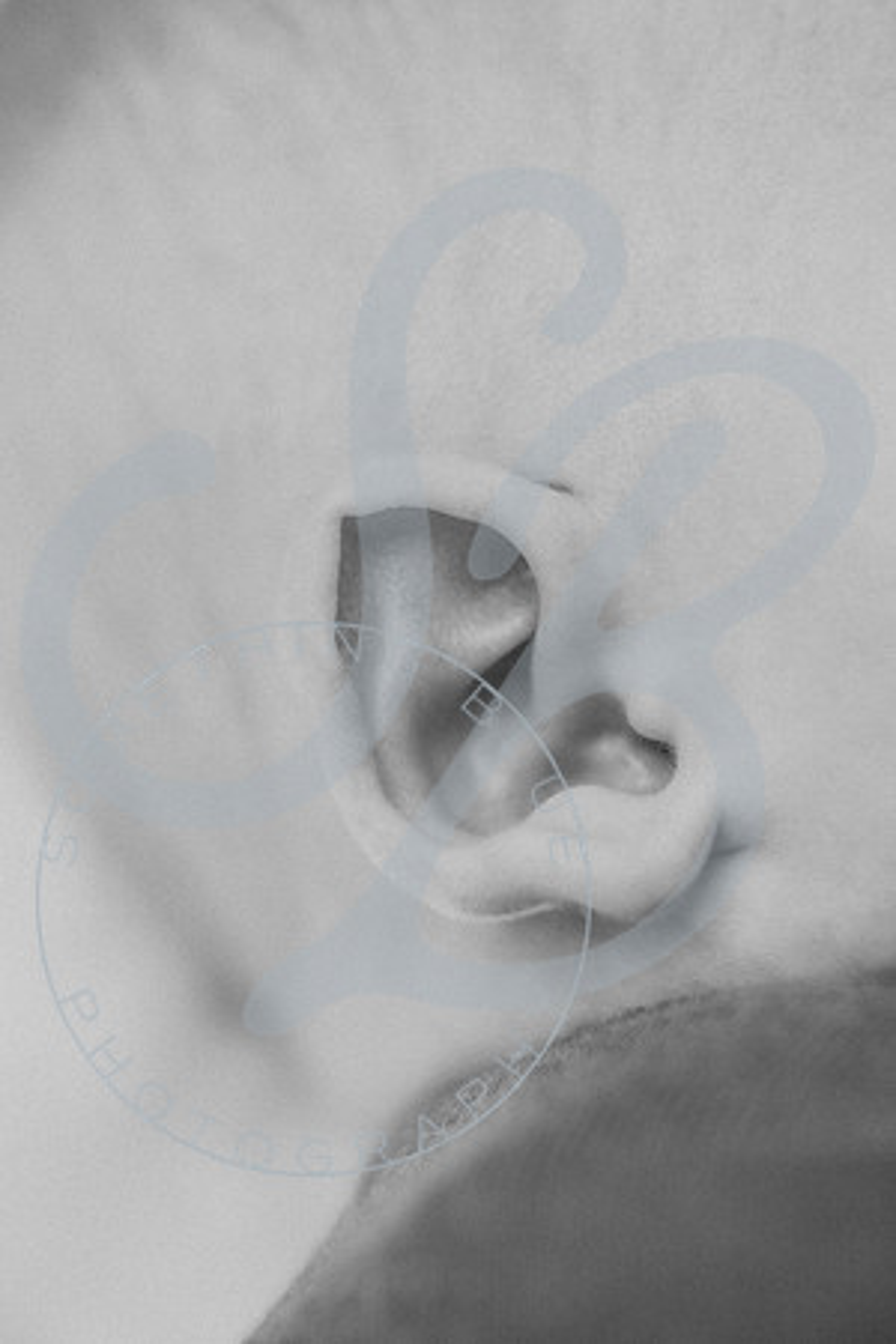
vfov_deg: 32.4
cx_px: 448
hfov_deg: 21.9
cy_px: 672
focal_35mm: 62
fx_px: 2314
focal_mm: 62
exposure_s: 1/125
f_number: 5.6
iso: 400
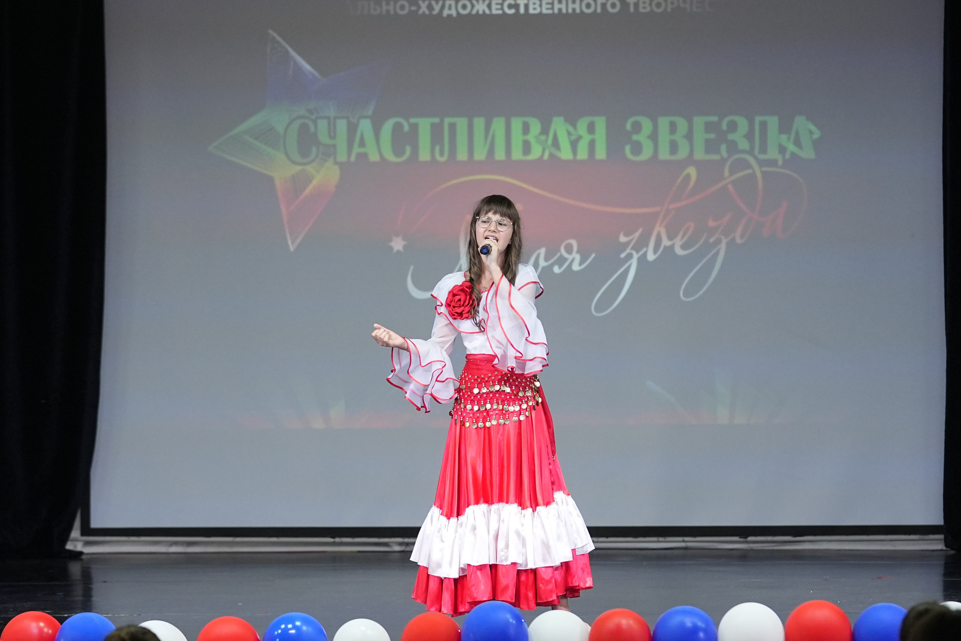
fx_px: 4405
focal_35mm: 165
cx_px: 480
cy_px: 320
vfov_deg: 8.3
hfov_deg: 12.5
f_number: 2.8
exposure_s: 1/400
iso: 2500
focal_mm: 110
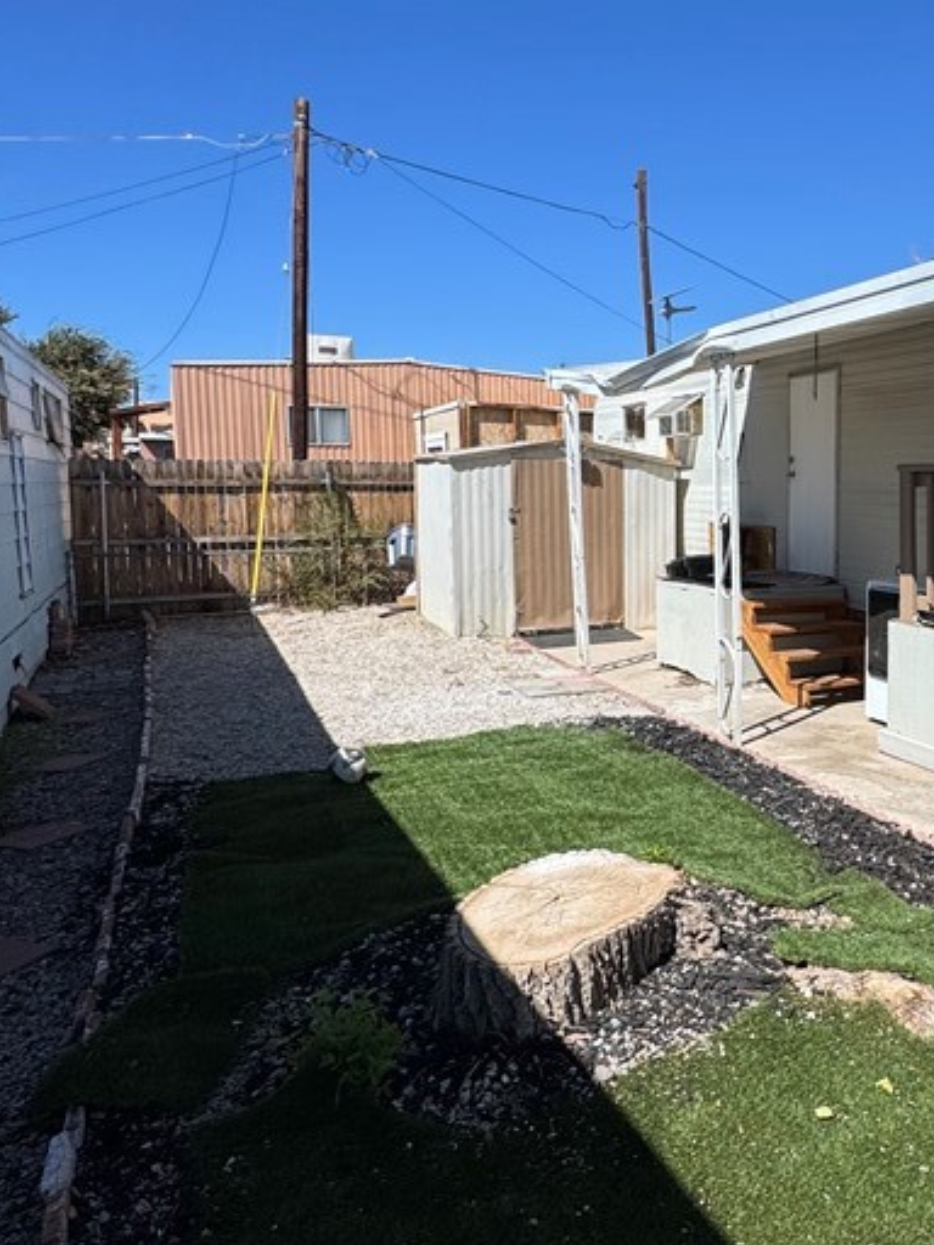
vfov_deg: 63.3
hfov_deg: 45.1
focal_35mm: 28
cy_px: 567
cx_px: 842
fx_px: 1007
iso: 50
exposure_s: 1/3106
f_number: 2.2
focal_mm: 2.22
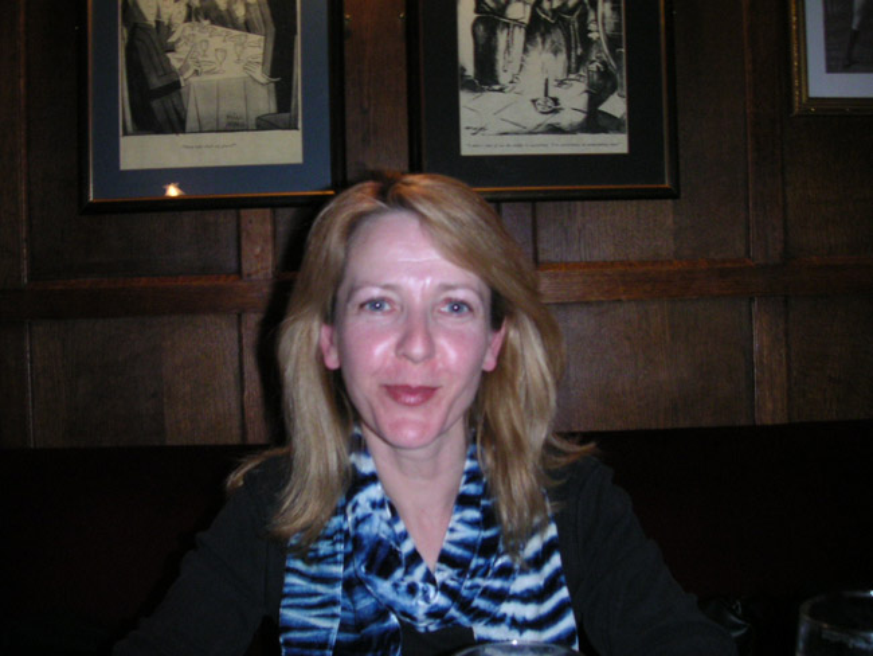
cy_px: 328
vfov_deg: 37.7
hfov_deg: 49.0
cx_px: 436
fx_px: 959
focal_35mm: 38
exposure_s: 1/45
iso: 160
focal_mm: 6
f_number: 2.8
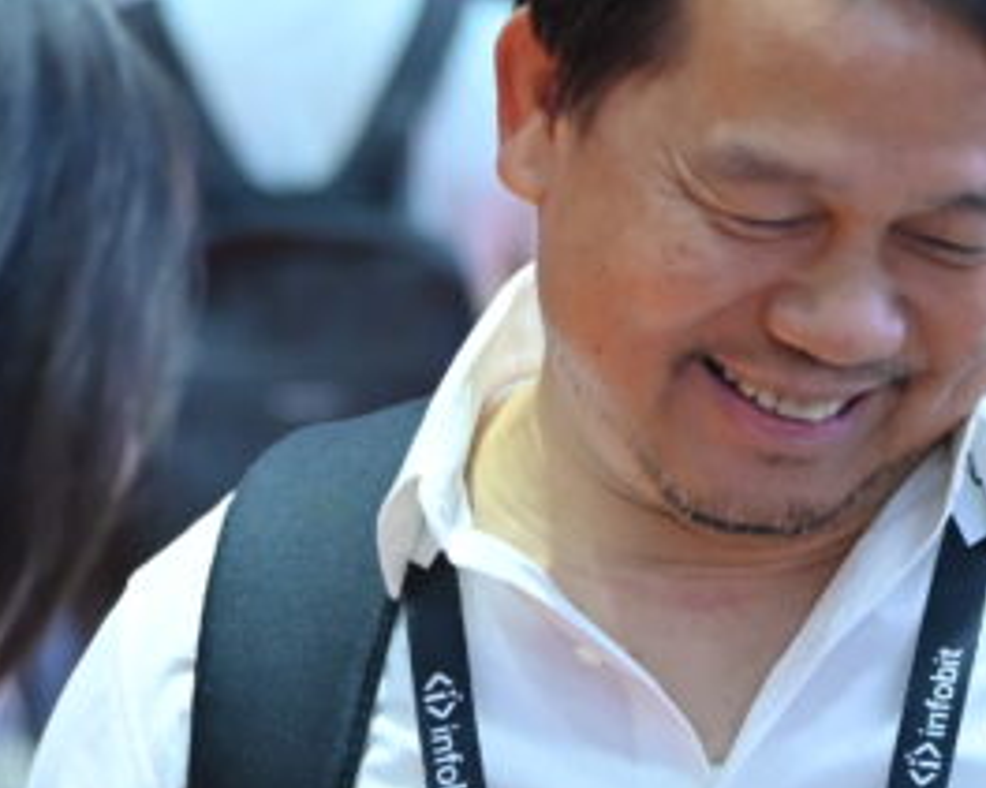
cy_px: 773
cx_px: 424
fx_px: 8722
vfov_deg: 5.2
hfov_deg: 6.5
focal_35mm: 299
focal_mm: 70
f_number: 2.8
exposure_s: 1/160
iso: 2000
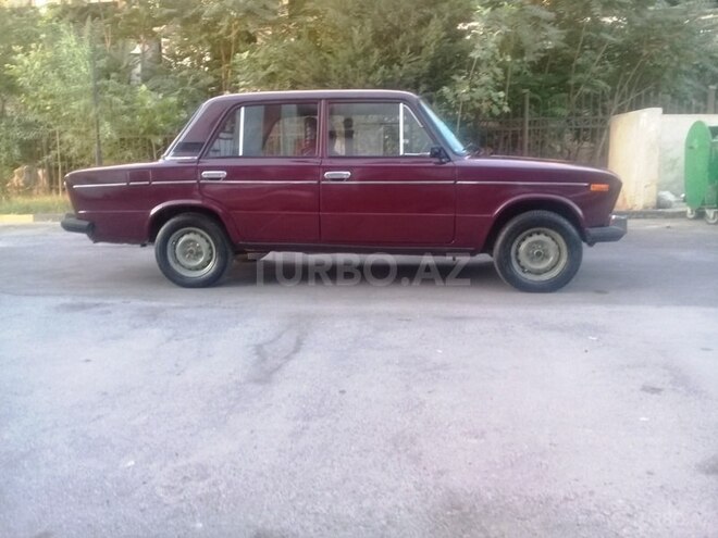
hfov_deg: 58.4
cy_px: 269
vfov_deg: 45.4
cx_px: 359
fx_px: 643
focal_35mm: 31
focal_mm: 3.3
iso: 100
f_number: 2.2
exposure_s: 1/33
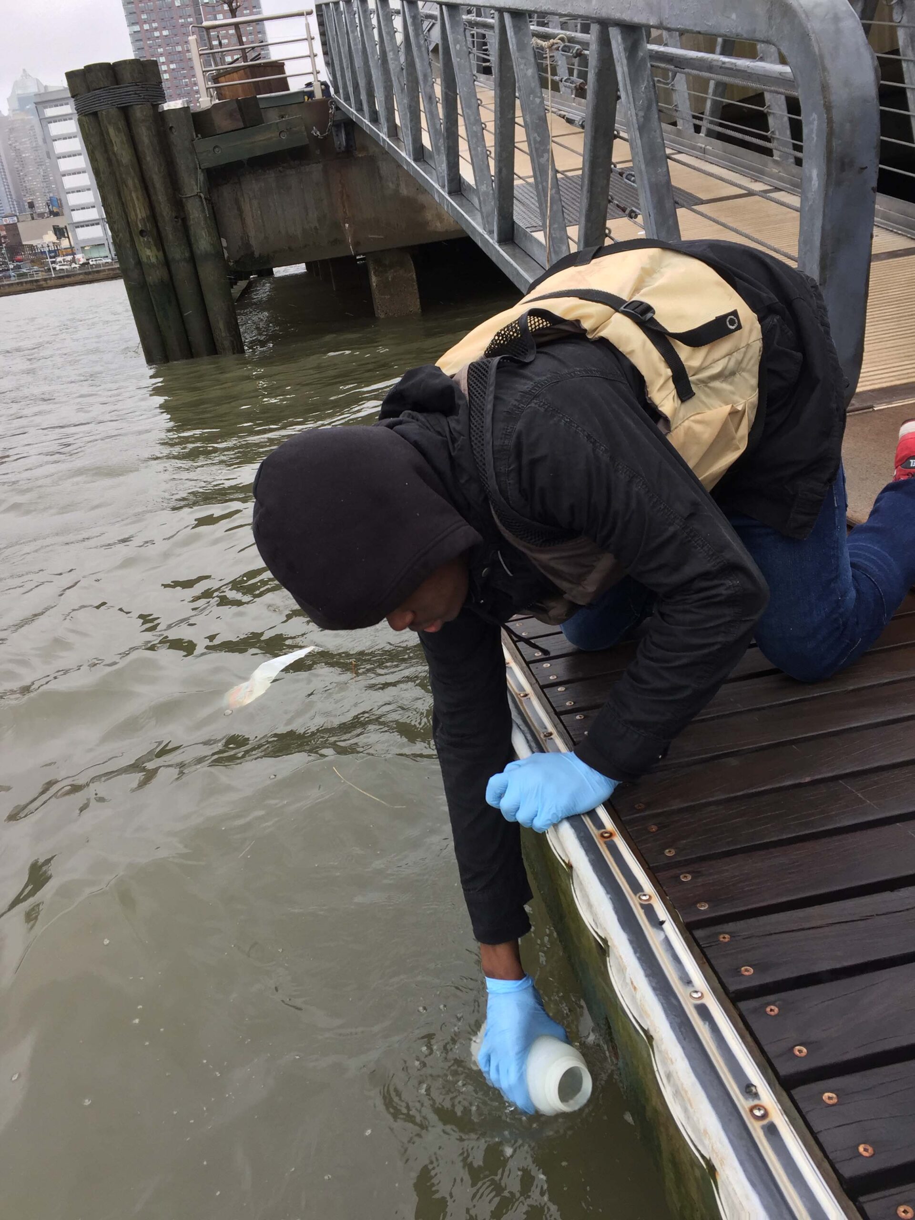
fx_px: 1022
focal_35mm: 29
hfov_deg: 48.2
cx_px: 458
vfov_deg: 61.7
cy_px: 610
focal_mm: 4.15
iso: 32
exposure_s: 1/166
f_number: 2.2
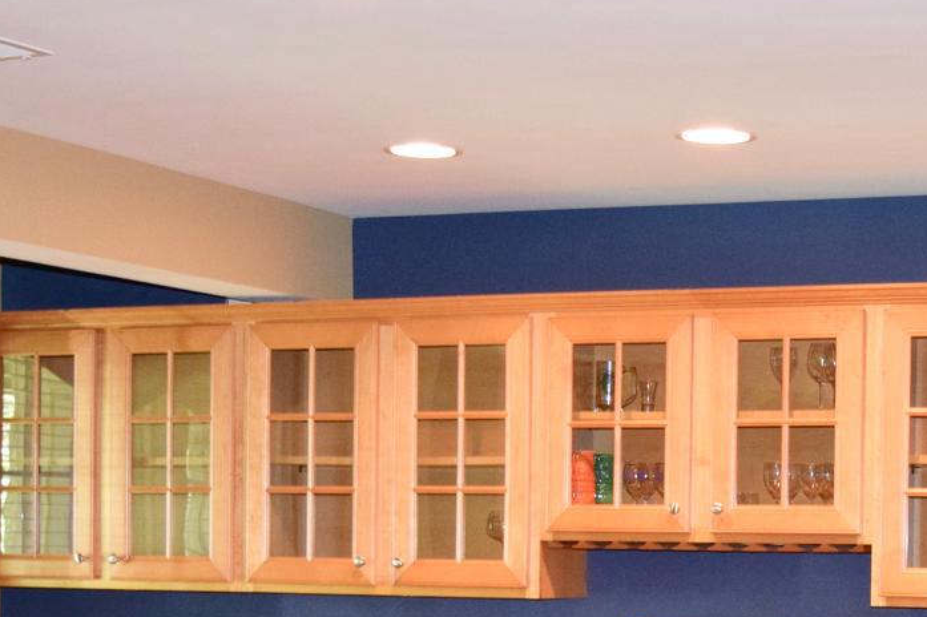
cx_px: 721
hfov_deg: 20.8
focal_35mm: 97
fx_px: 2496
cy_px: 666
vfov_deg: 13.8
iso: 900
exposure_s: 1/60
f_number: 3.8
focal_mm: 22
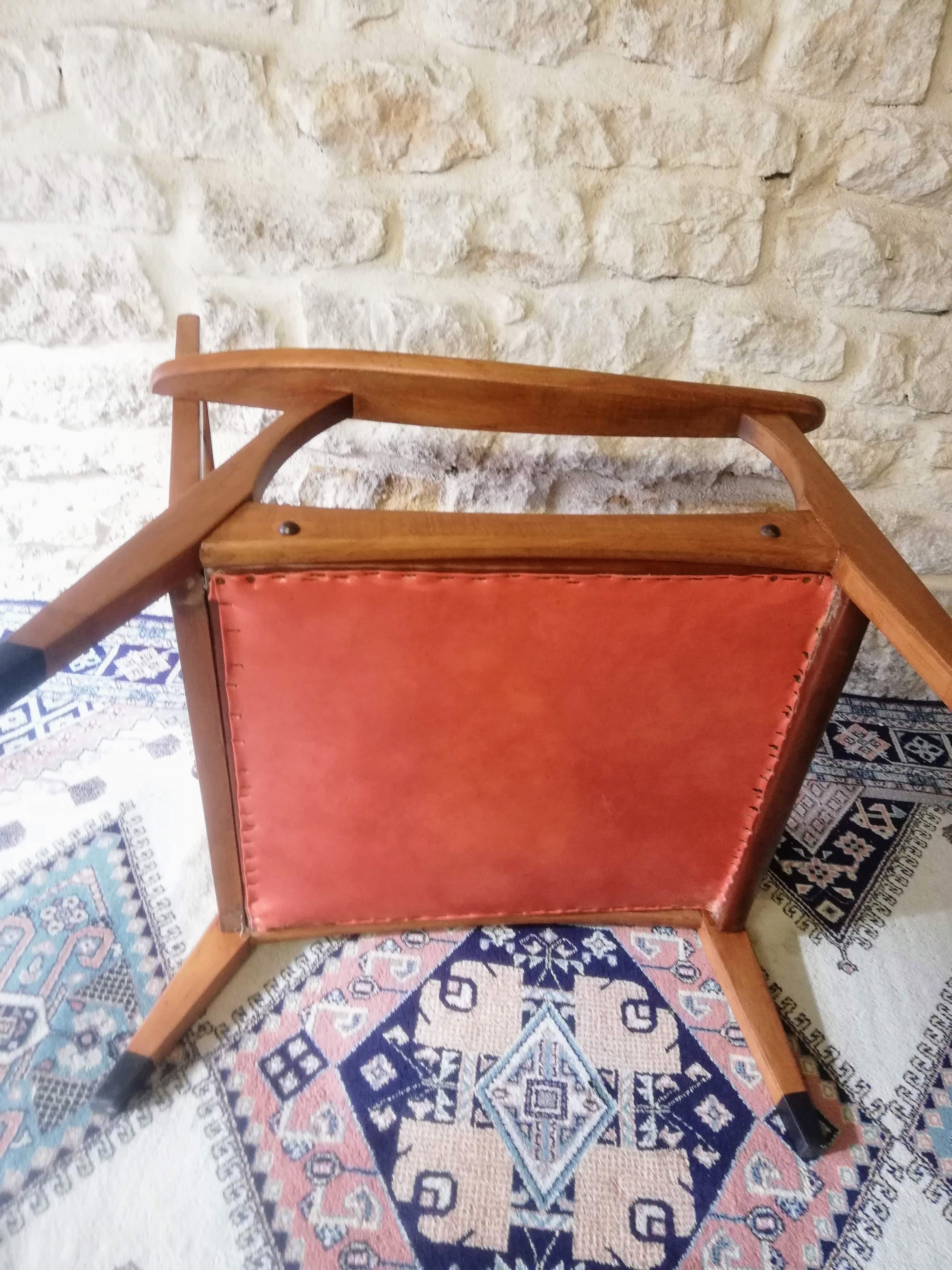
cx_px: 476
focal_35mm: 27
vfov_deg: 65.3
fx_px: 990
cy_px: 635
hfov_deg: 51.4
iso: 400
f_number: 2.2
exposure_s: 1/25
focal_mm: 3.81
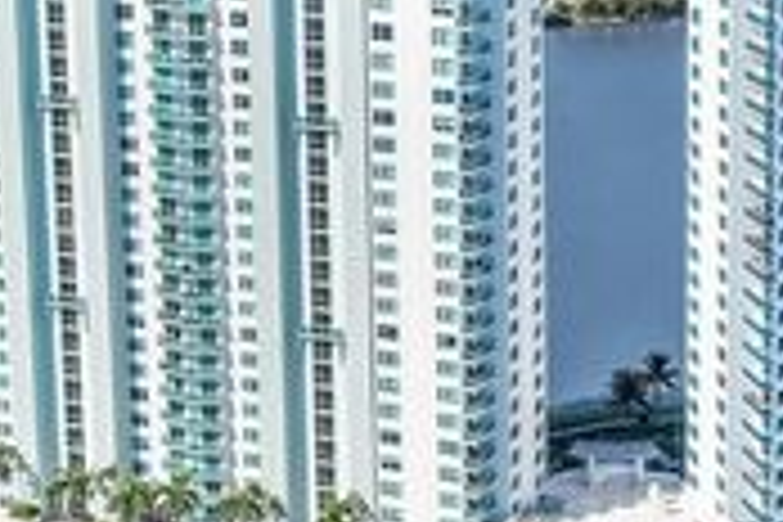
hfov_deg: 25.0
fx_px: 1762
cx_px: 468
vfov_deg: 16.8
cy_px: 126
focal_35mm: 81
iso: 150
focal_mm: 8.38
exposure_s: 1/2000
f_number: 2.8
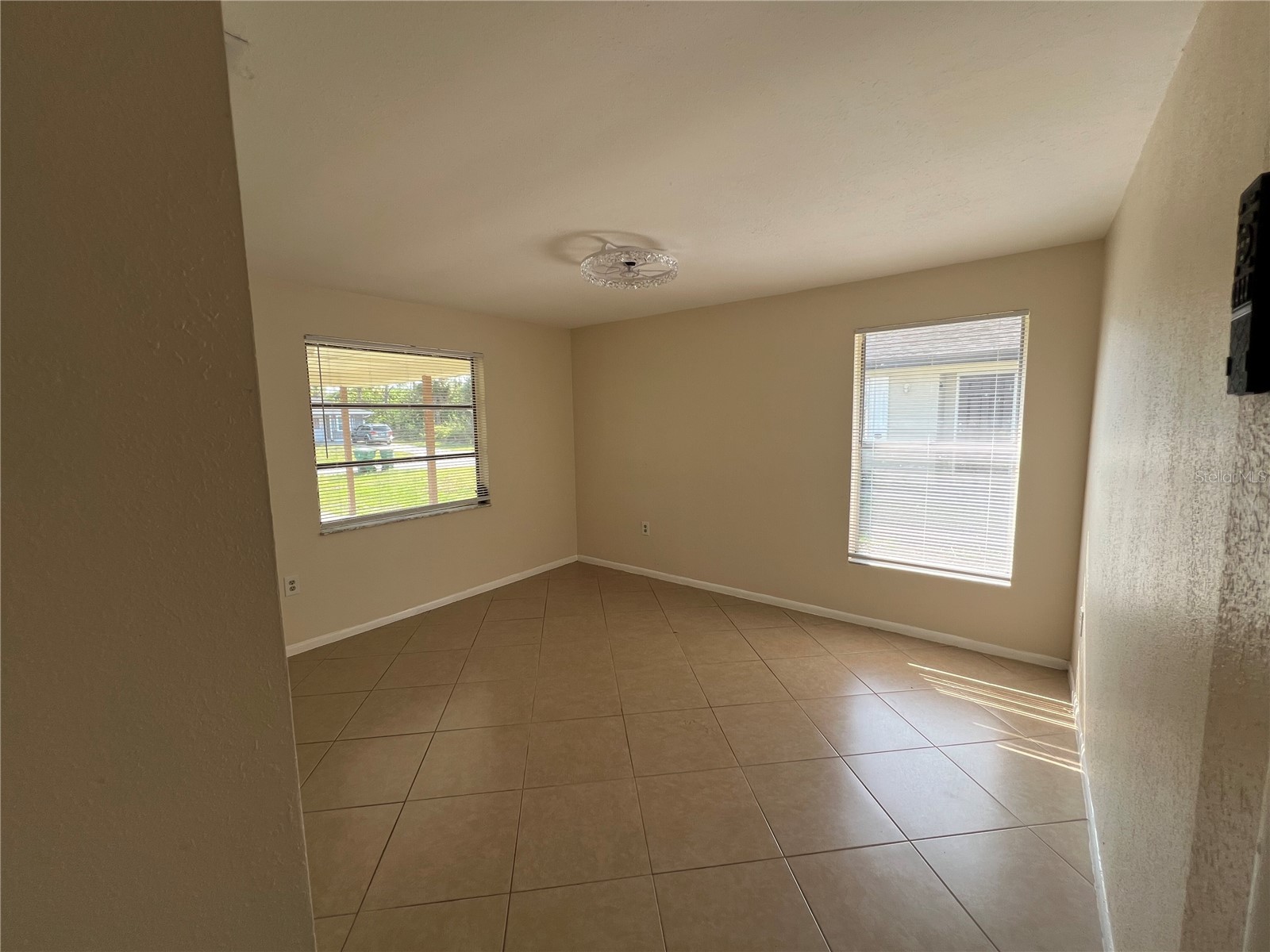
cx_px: 635
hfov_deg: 106.2
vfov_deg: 89.9
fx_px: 477
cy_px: 476
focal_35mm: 13
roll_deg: +1.1
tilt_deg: -7.2
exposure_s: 1/104
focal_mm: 1.57
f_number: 1.8
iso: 32
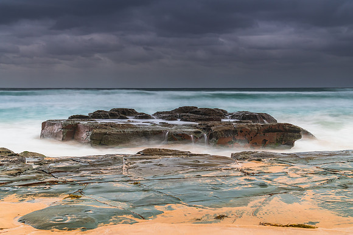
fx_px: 485
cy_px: 118
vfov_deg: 27.3
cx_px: 176
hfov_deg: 40.0
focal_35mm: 49
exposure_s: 6
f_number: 6.3
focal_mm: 48
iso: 250
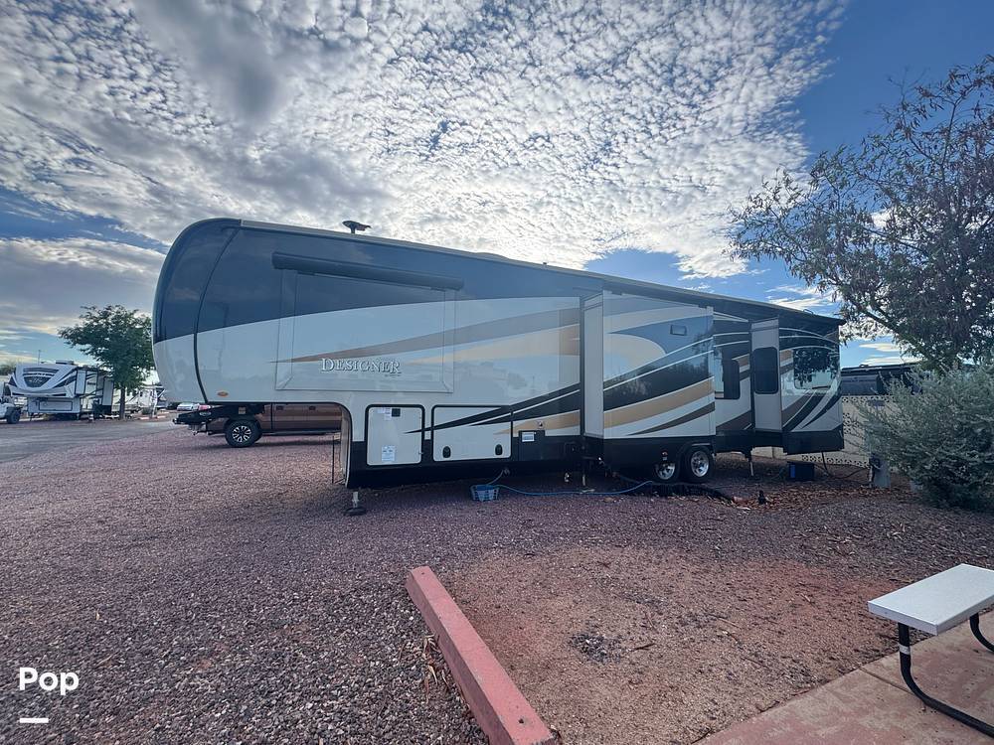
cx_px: 497
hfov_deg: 102.1
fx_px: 402
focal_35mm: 14
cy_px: 372
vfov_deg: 85.7
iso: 40
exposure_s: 1/476
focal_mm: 2.22
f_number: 2.2
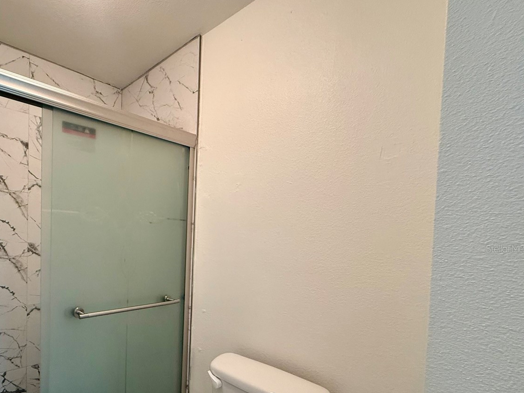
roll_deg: -1.8
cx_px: 156
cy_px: 248
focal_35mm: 20
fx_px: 303
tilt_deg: -1.8
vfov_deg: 64.9
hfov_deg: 77.8
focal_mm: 2.22
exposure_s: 1/120
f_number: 2.2
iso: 320
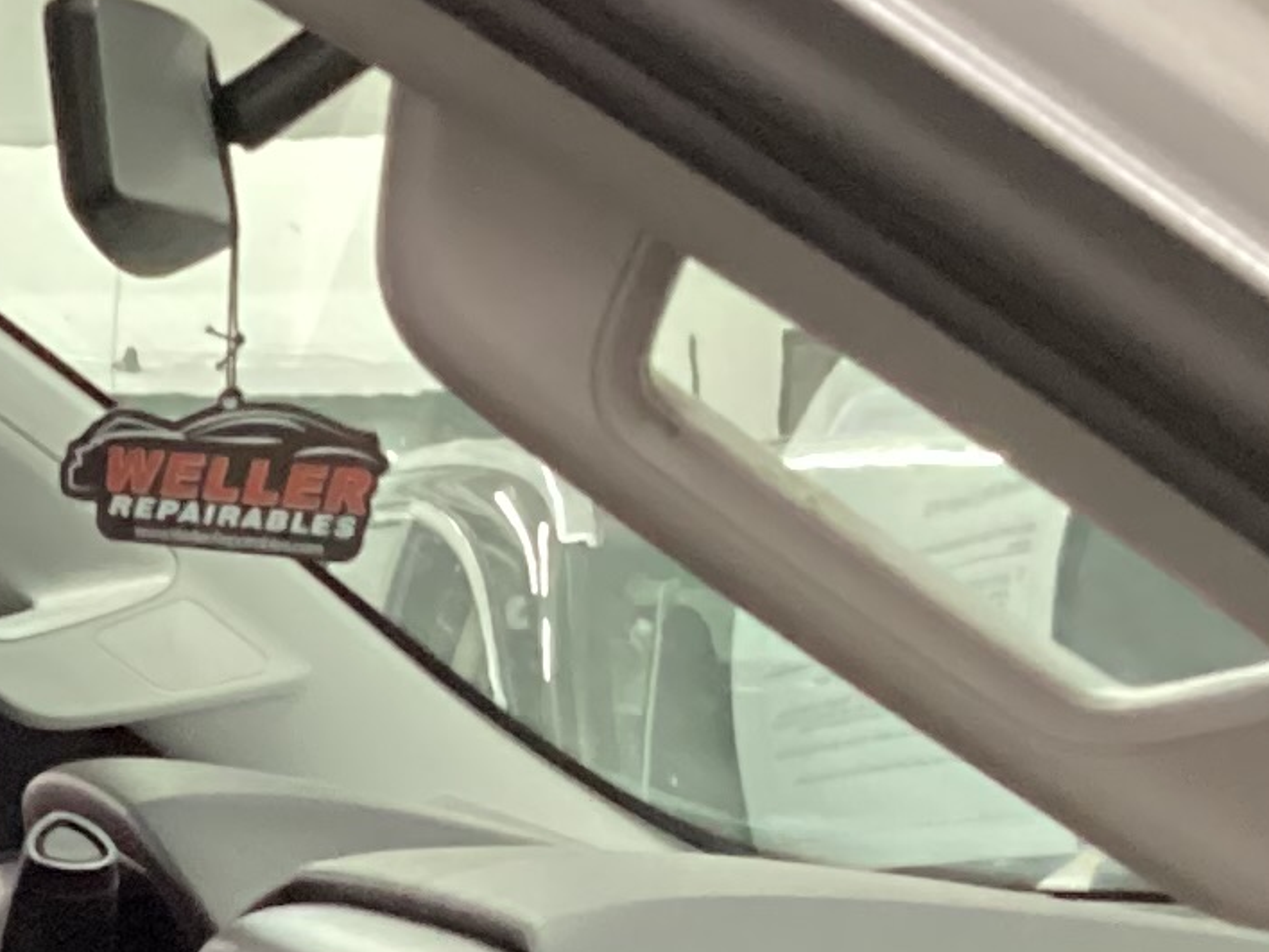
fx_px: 5242
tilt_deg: -15.7
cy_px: 1791
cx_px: -685
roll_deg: +0.9
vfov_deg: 9.8
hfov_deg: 13.0
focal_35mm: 143
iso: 640
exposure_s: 1/30
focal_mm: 3.3
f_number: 2.4
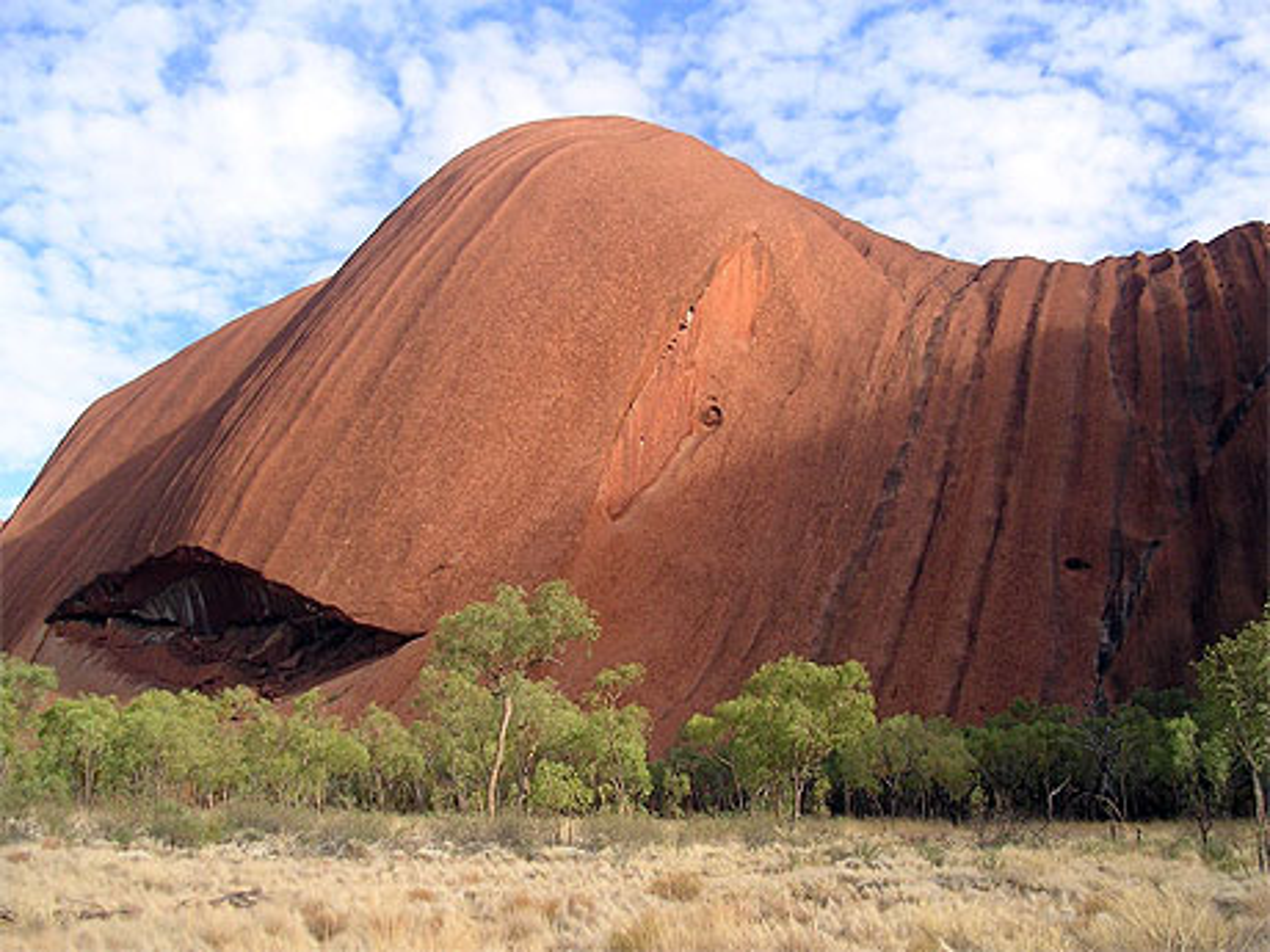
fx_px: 1394
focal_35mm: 38
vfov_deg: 37.7
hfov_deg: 49.0
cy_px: 476
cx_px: 635
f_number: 2.8
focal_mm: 5.8
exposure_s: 1/425
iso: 50
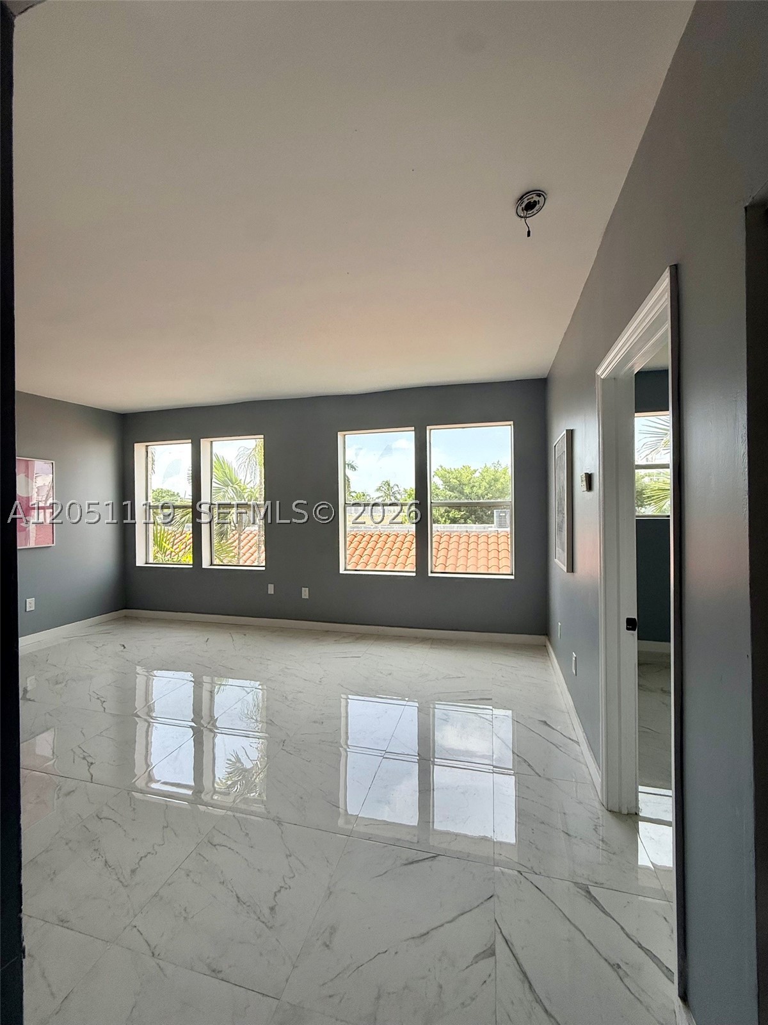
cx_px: 384
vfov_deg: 102.1
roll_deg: +0.7
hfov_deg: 85.7
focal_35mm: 14
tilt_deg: +0.6
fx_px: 414
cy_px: 512
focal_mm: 2.22
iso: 64
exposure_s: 1/679
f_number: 2.2
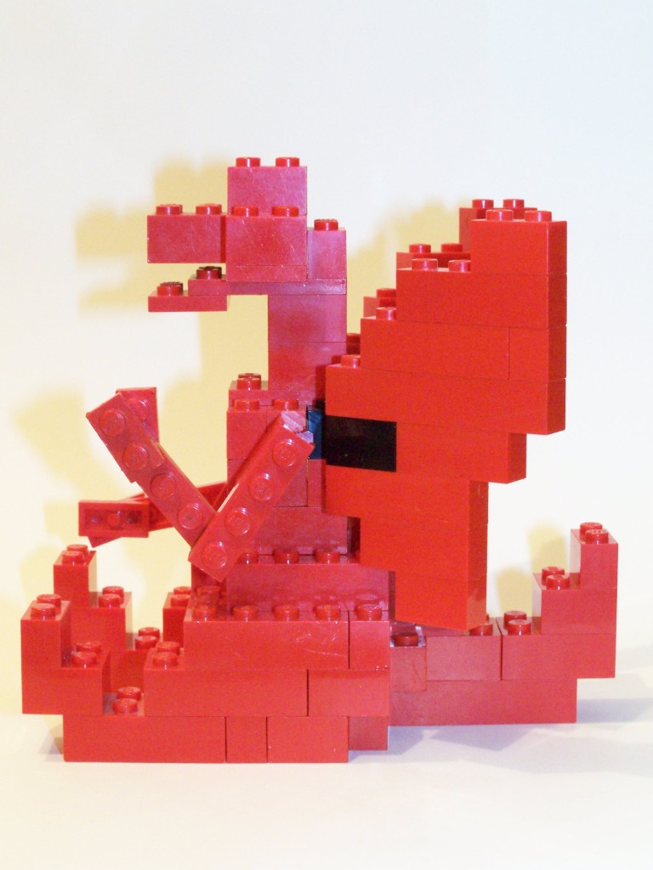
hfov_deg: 21.3
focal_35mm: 69
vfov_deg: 28.2
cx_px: 326
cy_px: 435
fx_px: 1735
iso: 400
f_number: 6.3
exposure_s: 1/4
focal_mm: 11.5
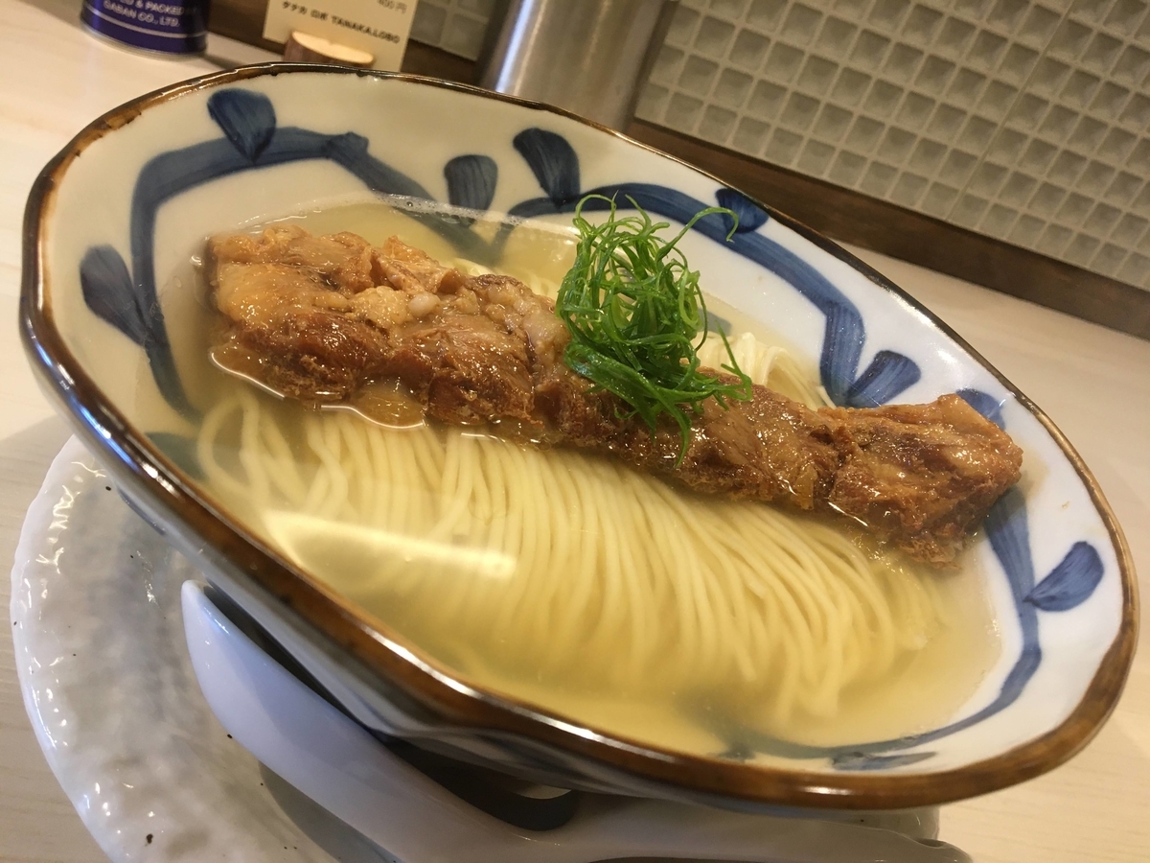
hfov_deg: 61.7
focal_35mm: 29
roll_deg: -22.7
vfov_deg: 48.2
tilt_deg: -29.8
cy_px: 432
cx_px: 575
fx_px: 963
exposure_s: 1/30
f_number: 2.2
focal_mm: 4.15
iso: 100
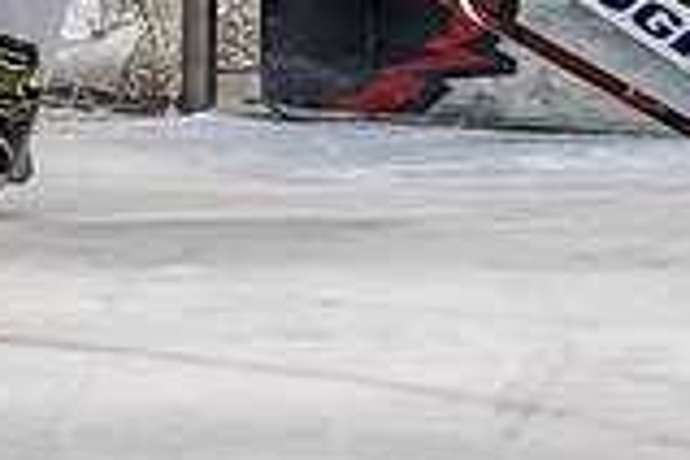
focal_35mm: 1245
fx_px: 23861
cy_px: -225
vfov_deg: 1.1
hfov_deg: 1.7
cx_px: 696
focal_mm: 185
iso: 1600
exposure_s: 1/800
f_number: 3.2
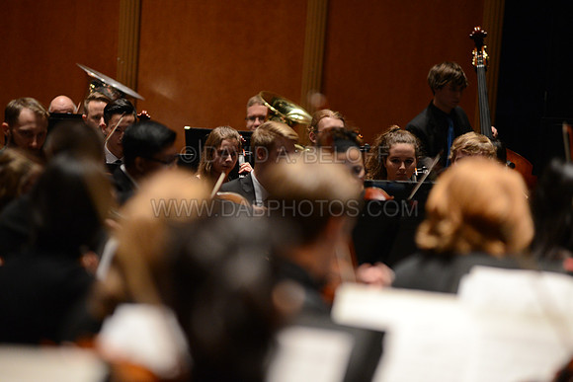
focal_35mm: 200
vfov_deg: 6.9
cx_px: 286
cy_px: 191
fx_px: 3184
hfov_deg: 10.3
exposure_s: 1/250
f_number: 2.8
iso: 3200
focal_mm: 200
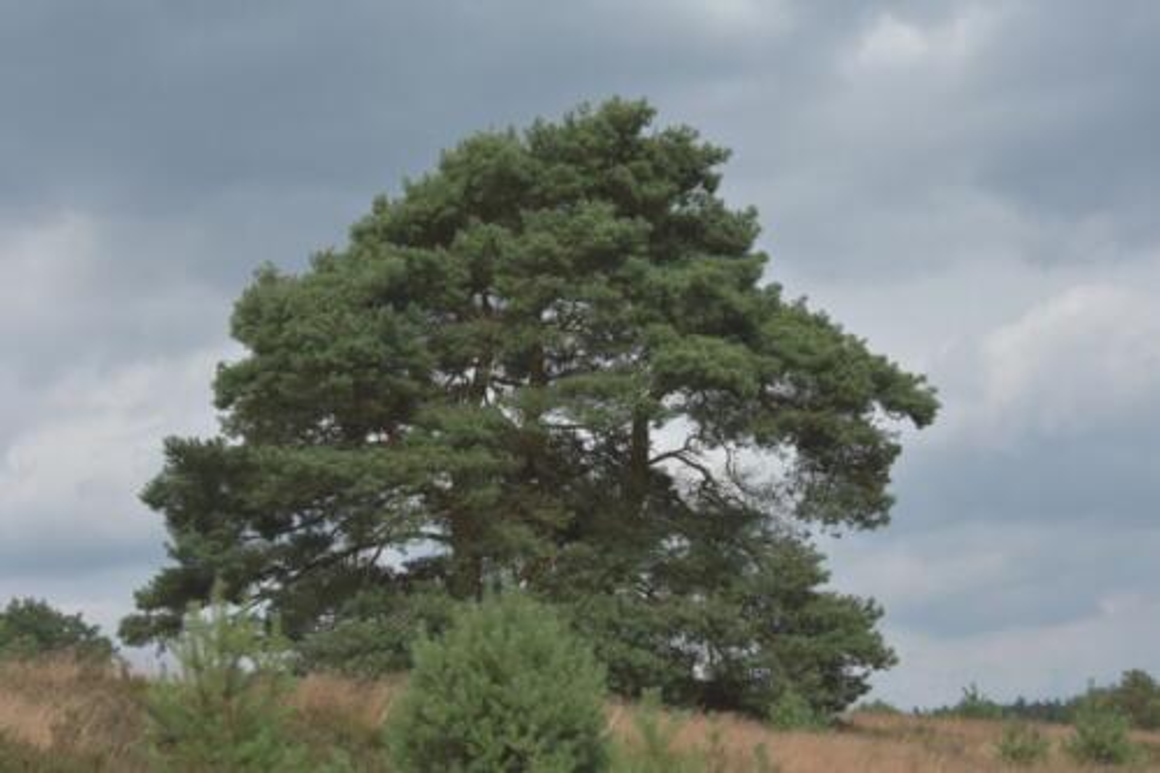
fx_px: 2512
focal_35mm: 78
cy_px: 386
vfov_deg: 17.5
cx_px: 580
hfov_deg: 26.0
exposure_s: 1/2000
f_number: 11
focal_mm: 52
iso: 1600
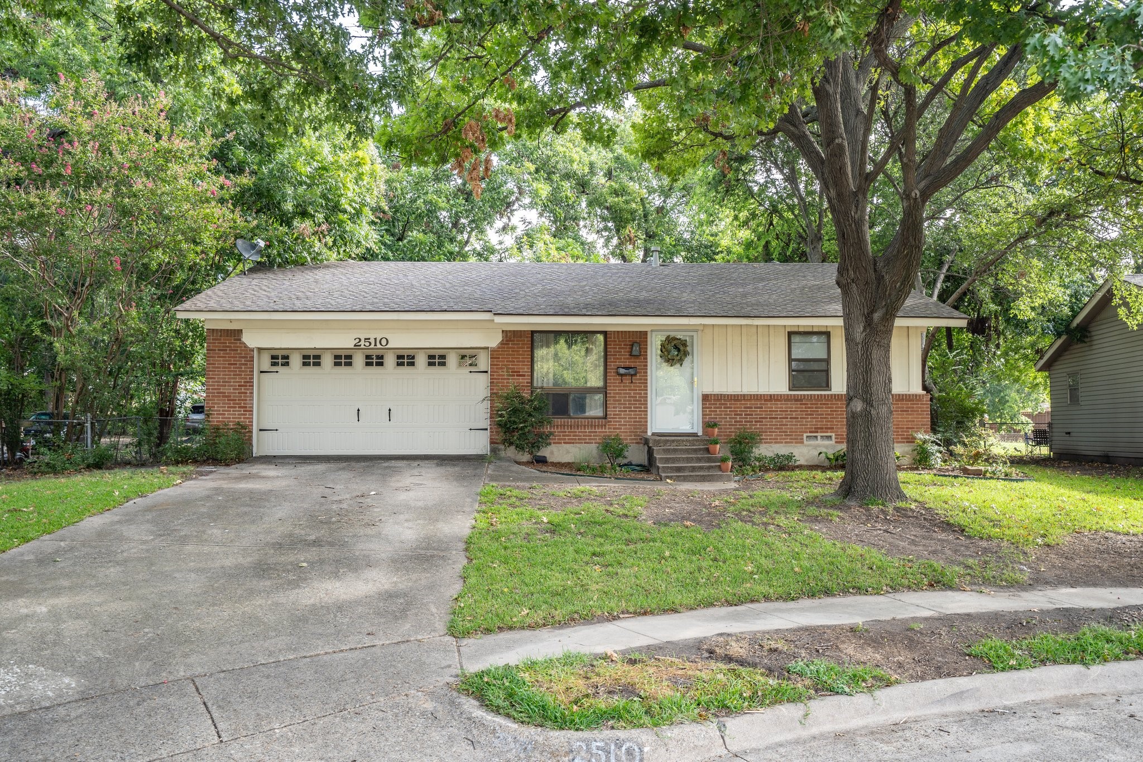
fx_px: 952
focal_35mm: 30
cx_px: 572
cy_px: 381
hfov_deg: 61.9
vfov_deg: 43.6
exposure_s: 1/13
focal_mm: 30
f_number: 7.1
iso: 100
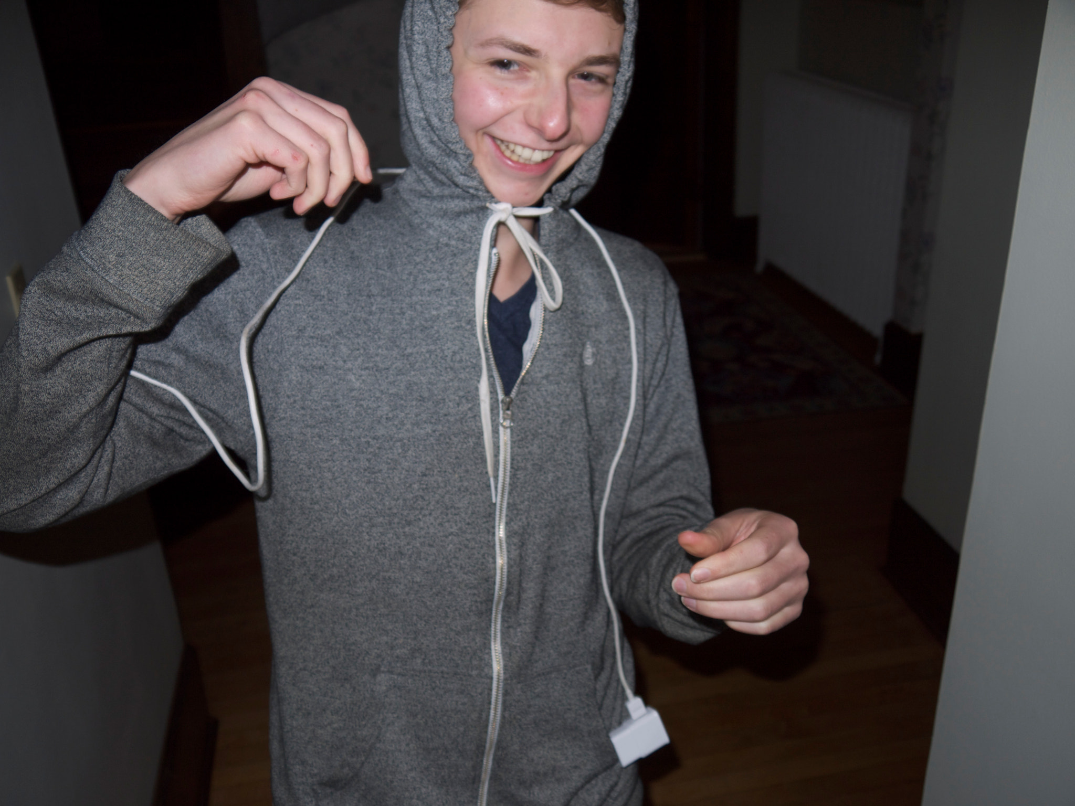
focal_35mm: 36
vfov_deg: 39.7
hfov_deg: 51.4
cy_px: 403
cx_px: 538
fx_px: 1118
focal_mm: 18
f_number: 4
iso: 160
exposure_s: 1/30
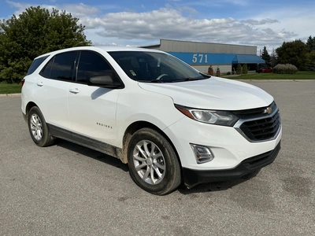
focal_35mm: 28
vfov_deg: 49.7
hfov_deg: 63.4
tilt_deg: -8.3
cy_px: 118
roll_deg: +1.0
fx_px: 255
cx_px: 158
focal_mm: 3
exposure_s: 1/4405
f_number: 1.8
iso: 25
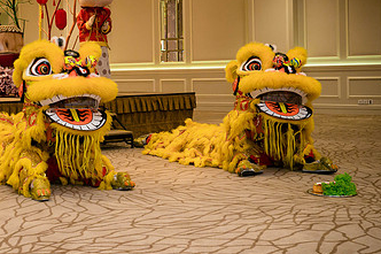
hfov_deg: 32.6
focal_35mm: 60
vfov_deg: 22.5
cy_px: 79
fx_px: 635
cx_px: 84
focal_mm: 16
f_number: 2.8
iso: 1000
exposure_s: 1/160
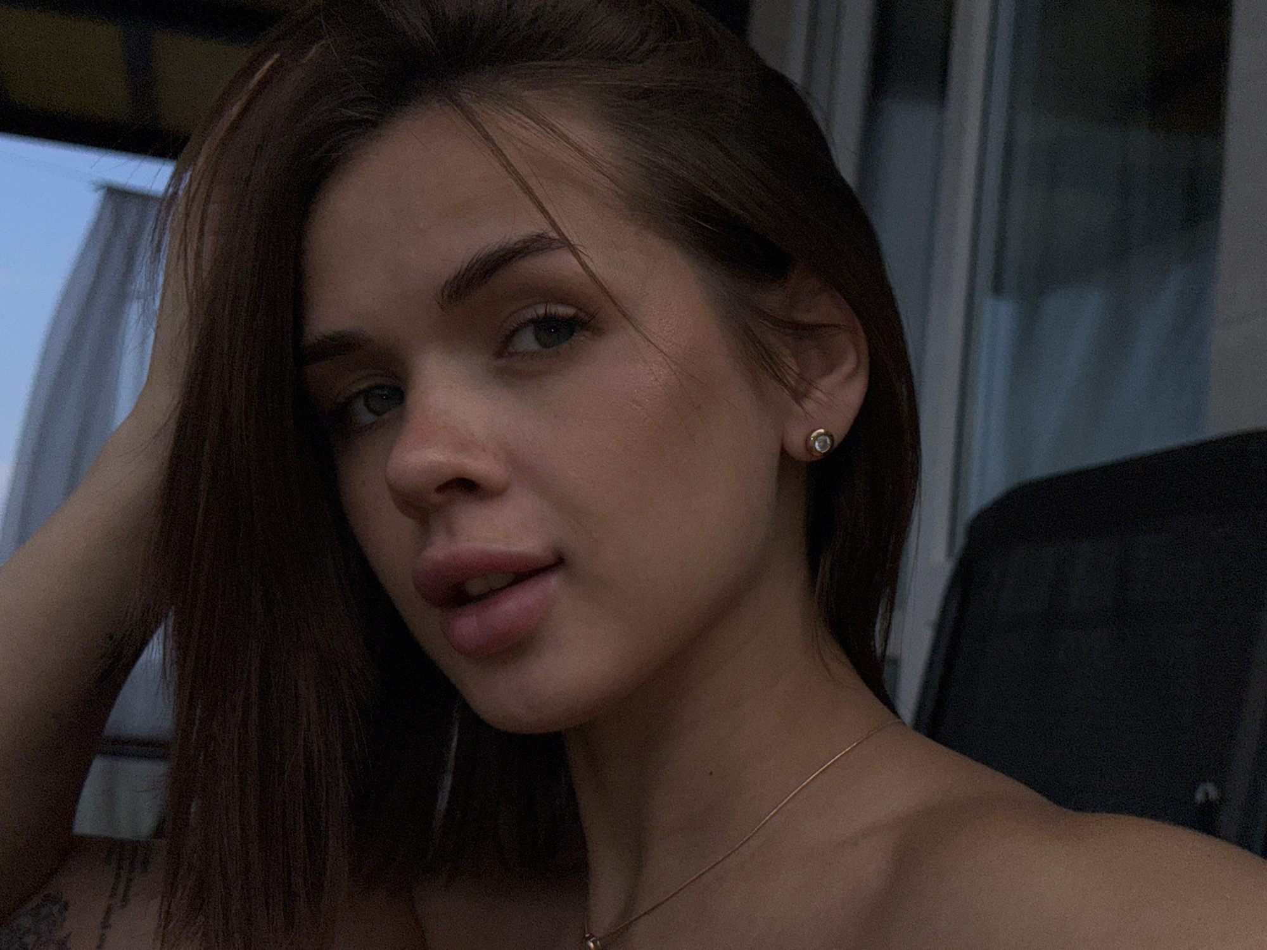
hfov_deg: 39.7
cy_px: 475
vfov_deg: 30.3
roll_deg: -3.1
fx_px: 1757
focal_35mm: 48
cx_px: 634
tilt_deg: +7.6
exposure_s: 1/27778
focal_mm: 6.76
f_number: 1.78
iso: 50
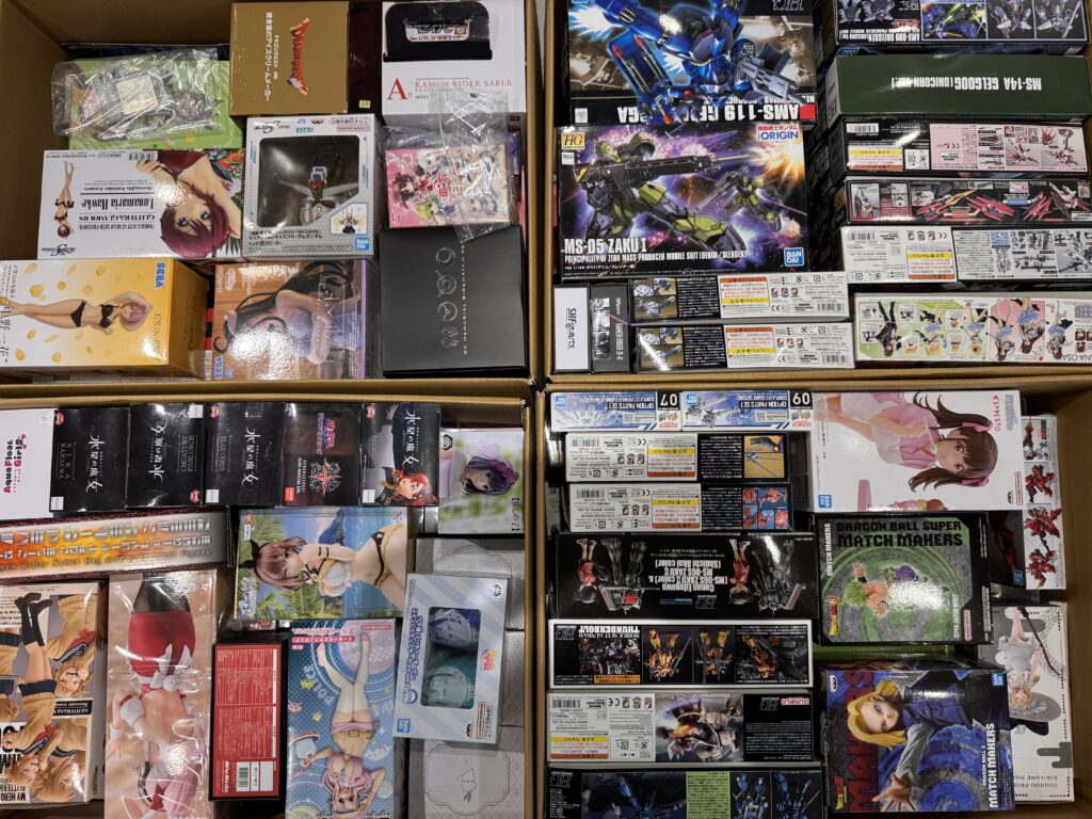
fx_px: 757
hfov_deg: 71.6
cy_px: 410
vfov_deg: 56.8
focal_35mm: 24
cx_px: 546
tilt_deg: -83.9
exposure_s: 1/100
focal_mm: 6.76
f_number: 1.78
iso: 80
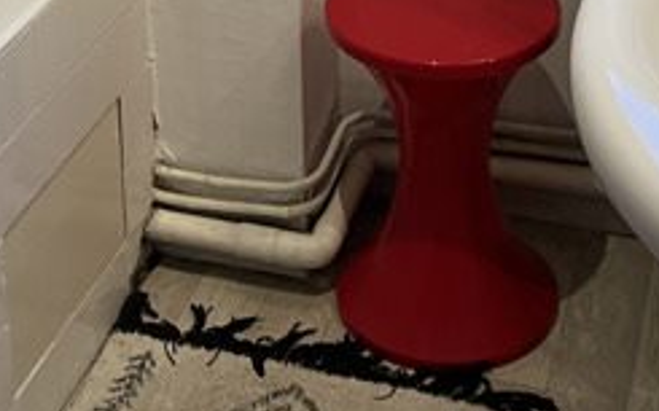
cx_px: 288
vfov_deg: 12.9
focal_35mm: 90
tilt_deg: -15.7
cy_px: -381
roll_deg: +2.4
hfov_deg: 23.0
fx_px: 1616
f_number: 1.6
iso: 100
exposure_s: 1/50
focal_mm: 5.1
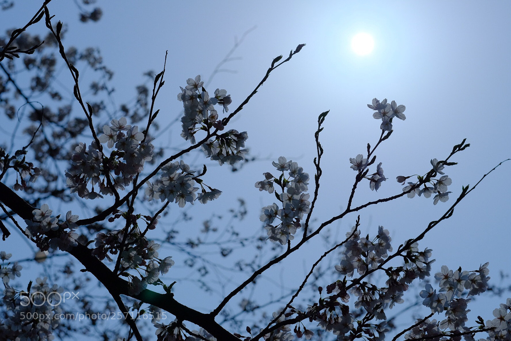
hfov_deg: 24.2
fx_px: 1192
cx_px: 256
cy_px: 170
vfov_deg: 16.3
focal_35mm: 84
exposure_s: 1/32000
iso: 800
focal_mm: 56
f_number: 5.6
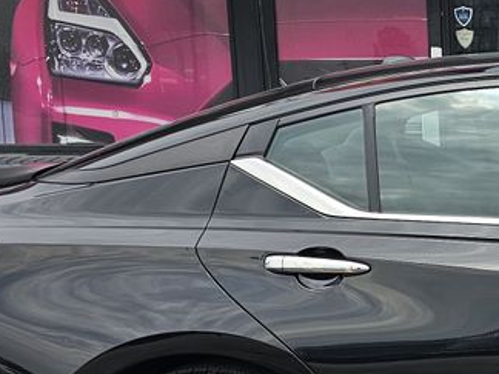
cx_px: 742
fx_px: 1312
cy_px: 314
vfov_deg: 16.1
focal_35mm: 91
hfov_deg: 19.0
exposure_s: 1/445
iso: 10
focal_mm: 6.3
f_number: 1.7
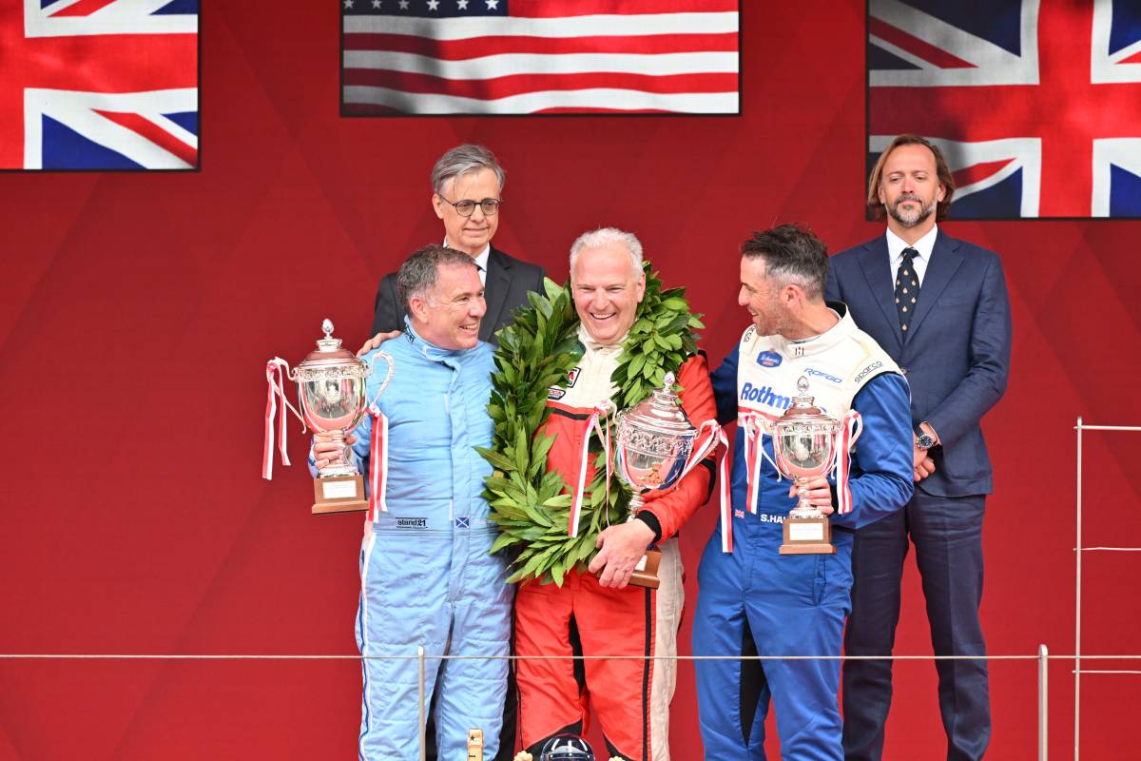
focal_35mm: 200
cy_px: 380
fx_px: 6338
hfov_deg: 10.3
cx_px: 570
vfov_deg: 6.9
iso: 1250
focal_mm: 200
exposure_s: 1/320
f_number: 6.3
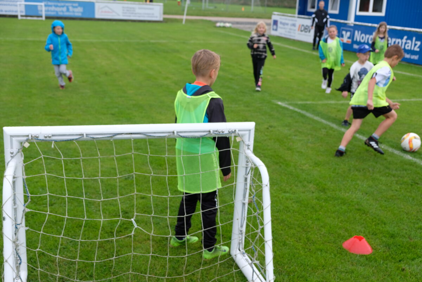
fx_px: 492
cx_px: 211
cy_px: 141
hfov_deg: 46.4
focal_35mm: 42
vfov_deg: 31.9
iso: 250
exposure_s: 1/320
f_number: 3.2
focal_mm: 27.7
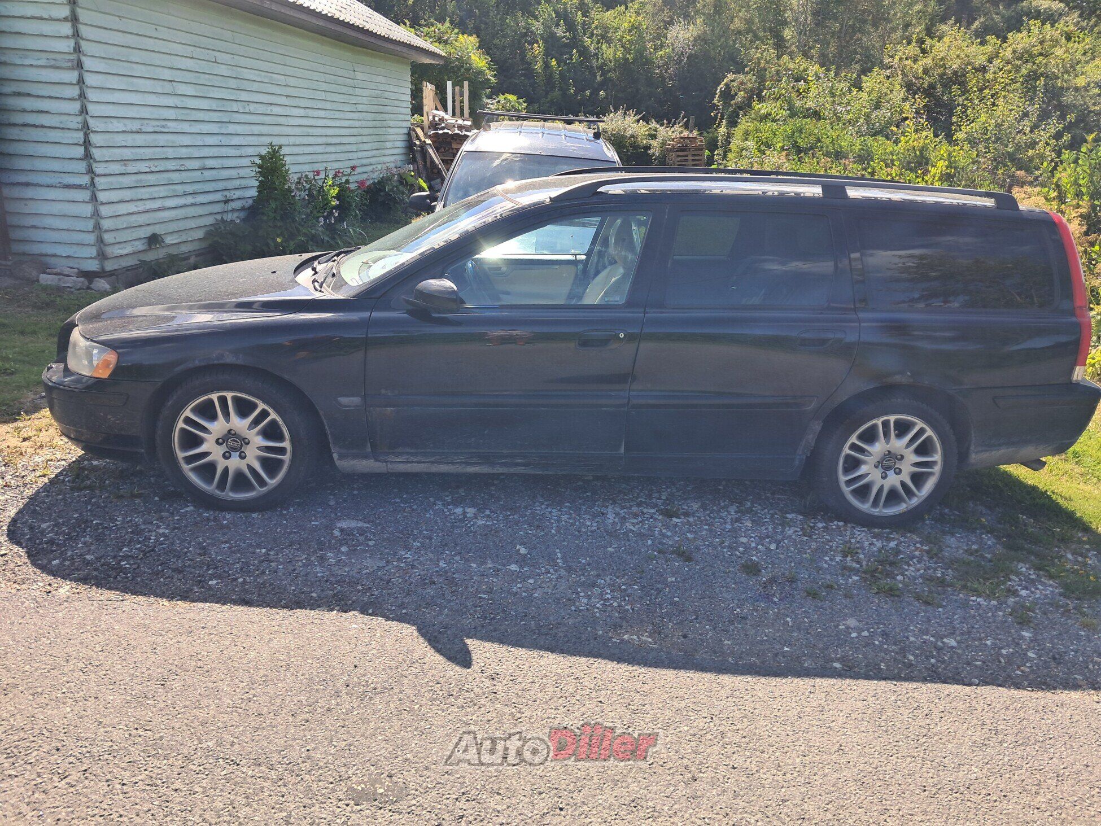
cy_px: 413
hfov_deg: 65.3
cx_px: 550
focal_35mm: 27
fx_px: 859
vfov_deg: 51.4
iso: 50
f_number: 1.8
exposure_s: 1/303
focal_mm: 4
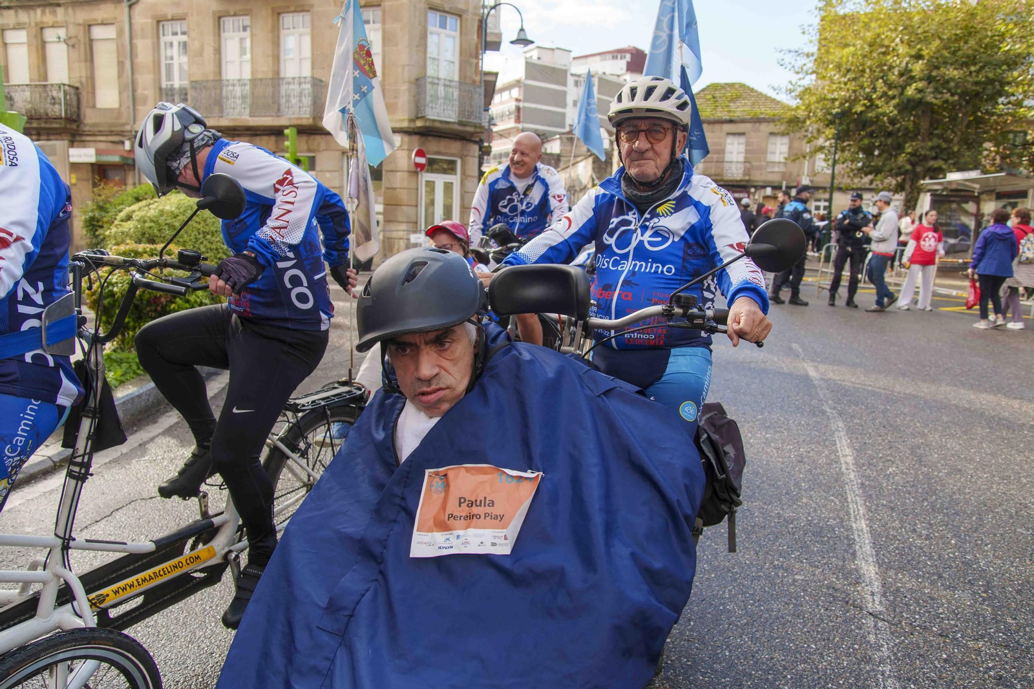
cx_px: 517
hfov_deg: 70.4
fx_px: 732
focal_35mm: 26
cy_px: 344
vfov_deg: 50.4
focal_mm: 17
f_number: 3.2
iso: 125
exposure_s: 1/400
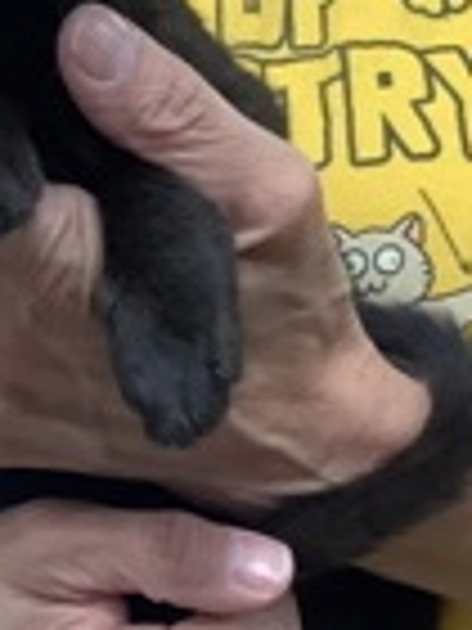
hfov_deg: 15.8
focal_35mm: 93
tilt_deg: -15.9
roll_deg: +2.0
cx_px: 74
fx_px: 1691
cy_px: 387
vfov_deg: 21.0
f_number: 2.4
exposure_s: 1/50
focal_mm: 3.3
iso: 200
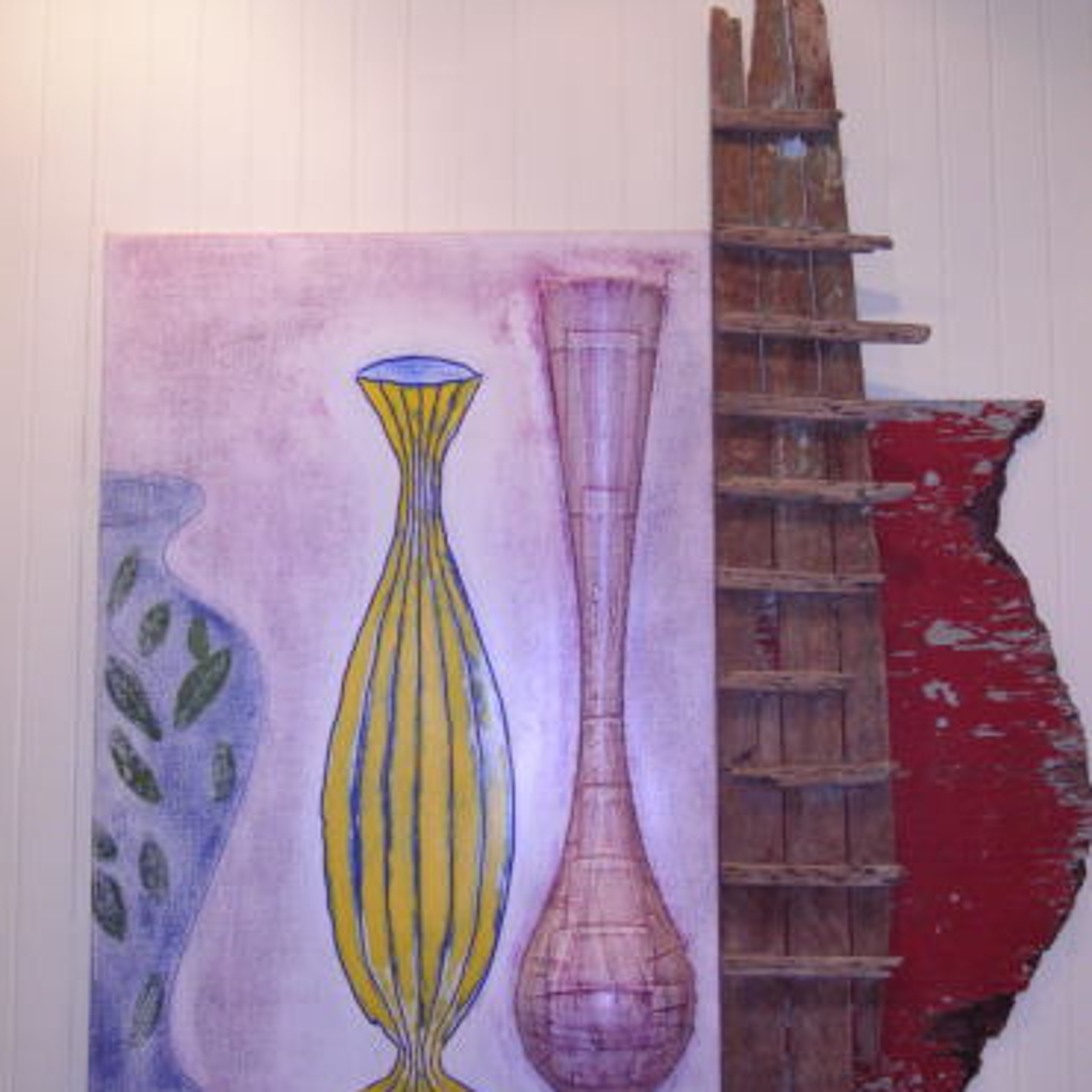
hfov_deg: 30.6
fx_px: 1999
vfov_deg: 30.5
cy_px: 586
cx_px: 545
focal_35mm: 56
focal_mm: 7.8
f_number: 2.9
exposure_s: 1/30
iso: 200
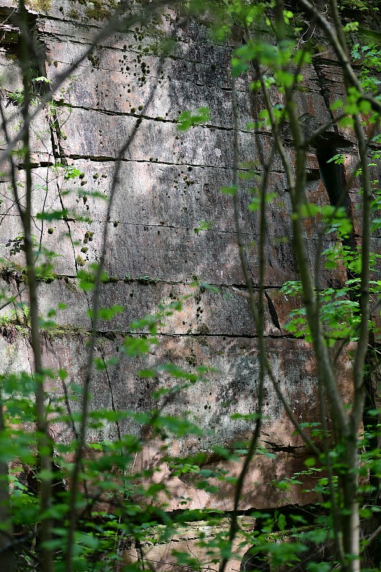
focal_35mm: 110
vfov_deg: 18.6
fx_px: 1746
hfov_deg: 12.5
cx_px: 176
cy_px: 256
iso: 64
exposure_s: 1/800
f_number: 1.2
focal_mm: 85
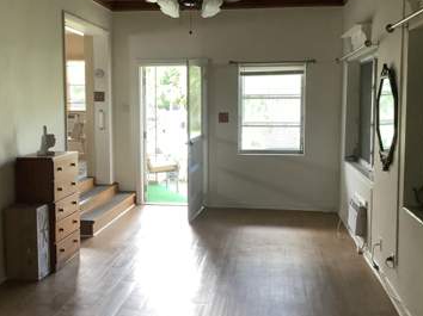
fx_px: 513
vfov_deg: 34.3
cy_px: 138
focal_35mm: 42
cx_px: 189
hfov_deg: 44.8
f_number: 2.4
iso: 125
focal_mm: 3.3
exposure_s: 1/60
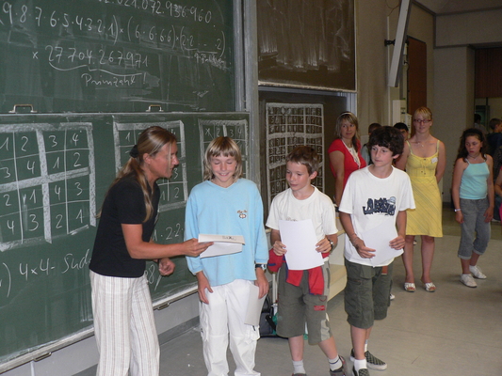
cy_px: 188
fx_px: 522
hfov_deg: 51.3
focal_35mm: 36
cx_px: 251
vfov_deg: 39.7
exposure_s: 1/60
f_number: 2.8
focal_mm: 6
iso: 200
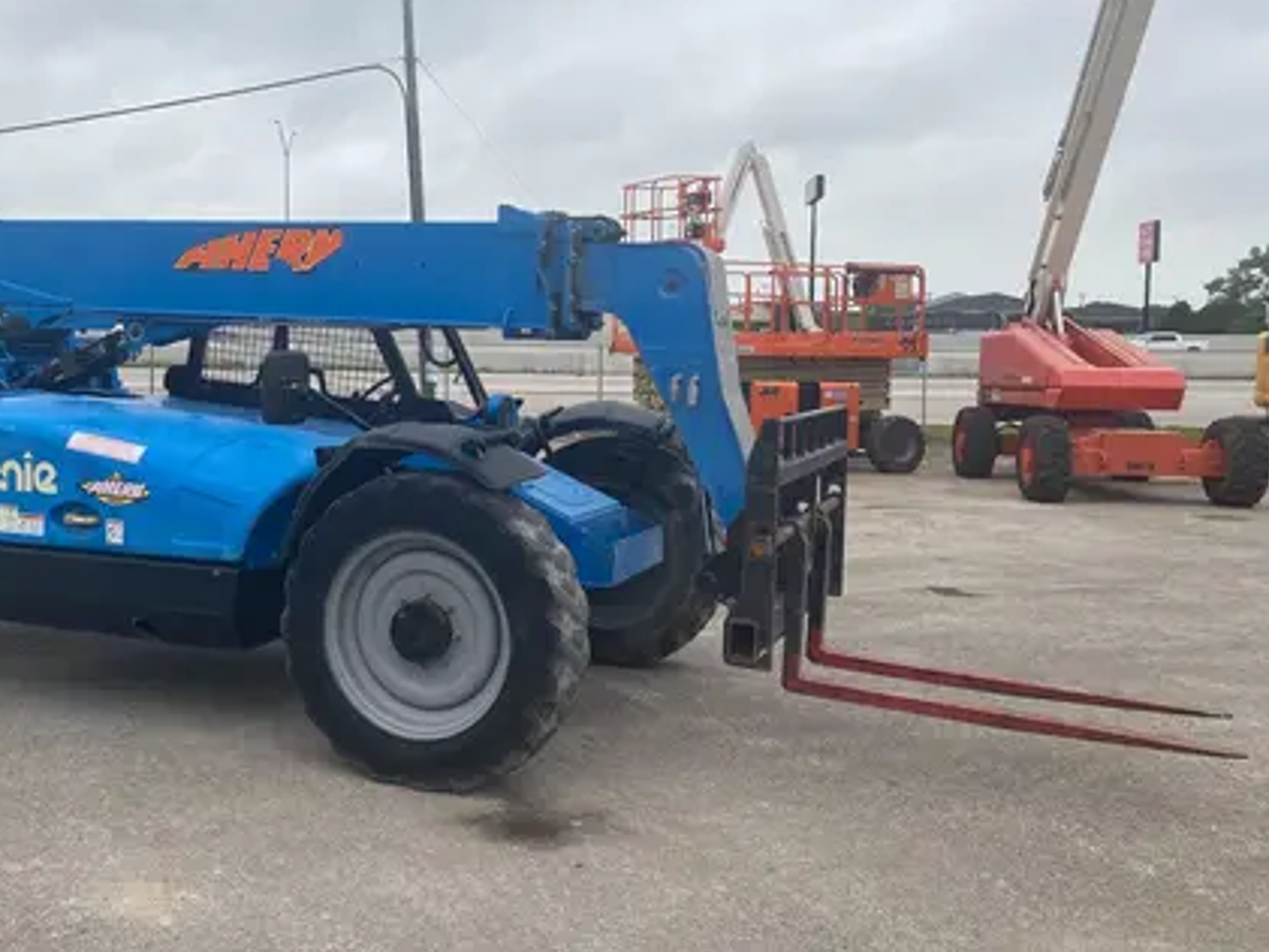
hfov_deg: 53.2
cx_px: 458
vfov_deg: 41.7
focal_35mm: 34
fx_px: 1247
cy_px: 420
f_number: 1.8
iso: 32
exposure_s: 1/630
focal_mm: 4.25
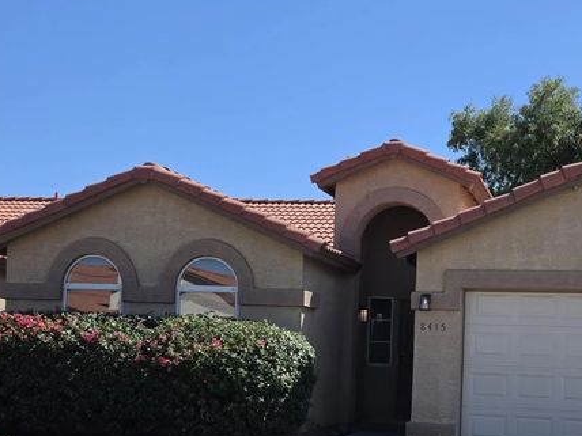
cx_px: 397
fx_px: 925
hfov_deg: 34.5
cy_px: 335
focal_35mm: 55
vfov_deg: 26.2
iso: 64
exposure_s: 1/7058
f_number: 1.4
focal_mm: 6.5
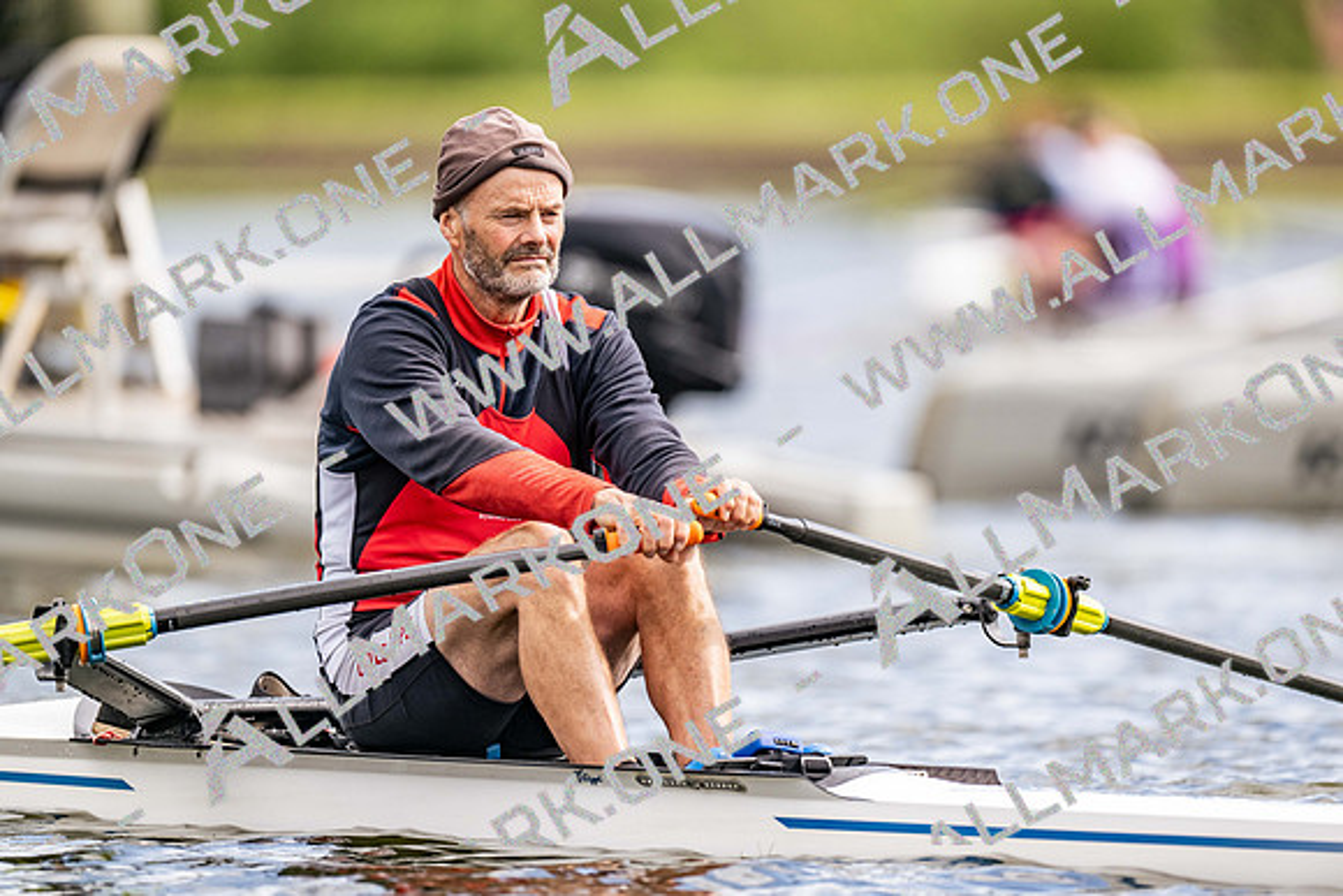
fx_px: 22388
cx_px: 672
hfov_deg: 3.4
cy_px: 448
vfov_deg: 2.3
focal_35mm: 600
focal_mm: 600
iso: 360
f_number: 4
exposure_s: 1/2500
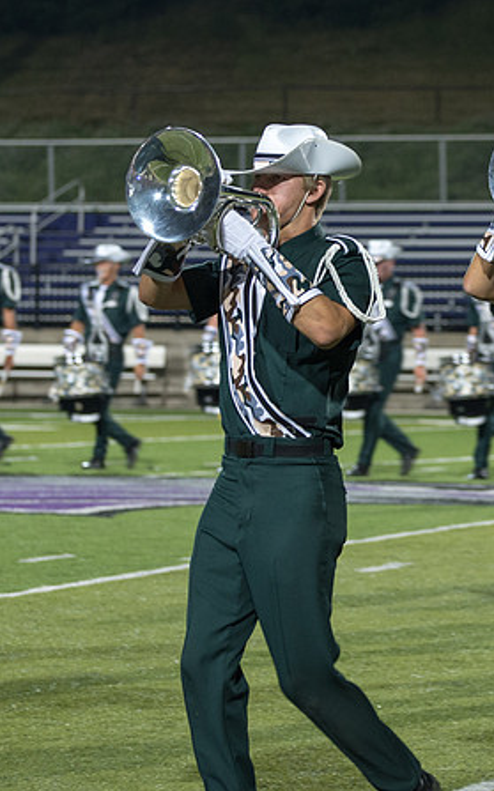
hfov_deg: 6.4
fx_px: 4399
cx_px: 294
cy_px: 246
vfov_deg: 10.3
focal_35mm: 204
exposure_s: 1/160
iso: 1800
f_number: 4.5
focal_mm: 95
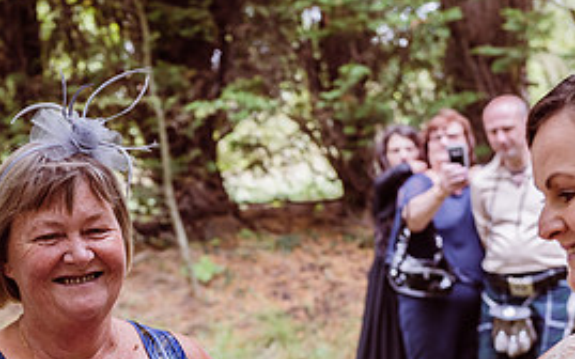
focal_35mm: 123
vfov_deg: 10.6
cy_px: 352
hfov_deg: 16.9
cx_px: 124
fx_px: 1927
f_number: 5
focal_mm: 56
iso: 400
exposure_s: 1/160
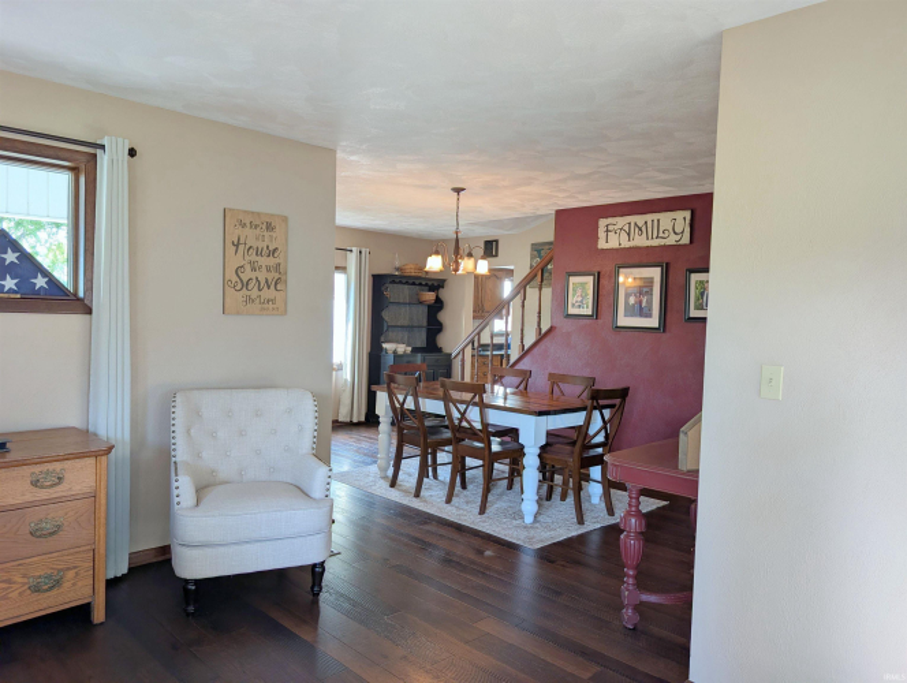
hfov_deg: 71.5
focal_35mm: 24
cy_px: 342
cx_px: 454
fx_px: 630
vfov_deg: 56.9
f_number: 1.68
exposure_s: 1/120
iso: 136
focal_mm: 6.9
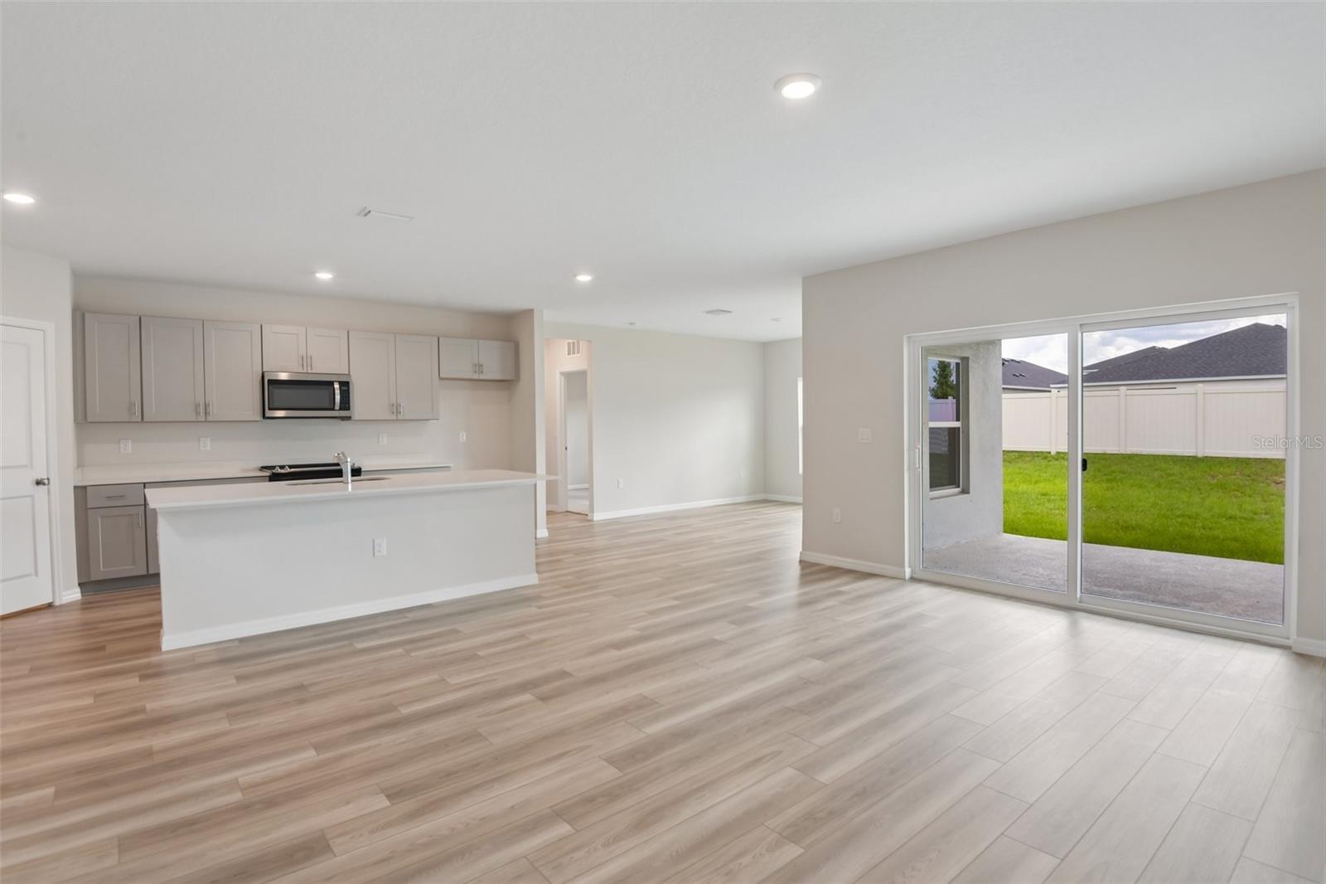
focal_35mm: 18
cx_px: 663
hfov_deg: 90.0
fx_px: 663
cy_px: 442
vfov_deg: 67.4
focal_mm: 18
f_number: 8
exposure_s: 1/40
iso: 400
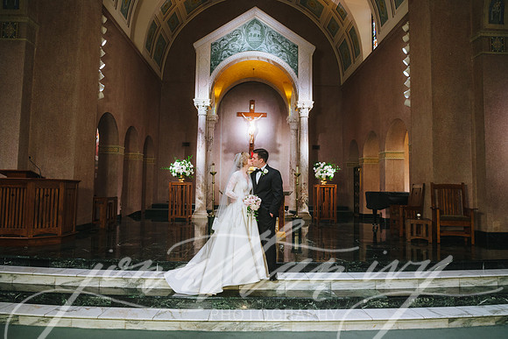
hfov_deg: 73.7
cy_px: 170
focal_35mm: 24
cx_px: 254
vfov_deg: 53.2
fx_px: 339
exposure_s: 1/250
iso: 1250
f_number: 4
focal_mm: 24
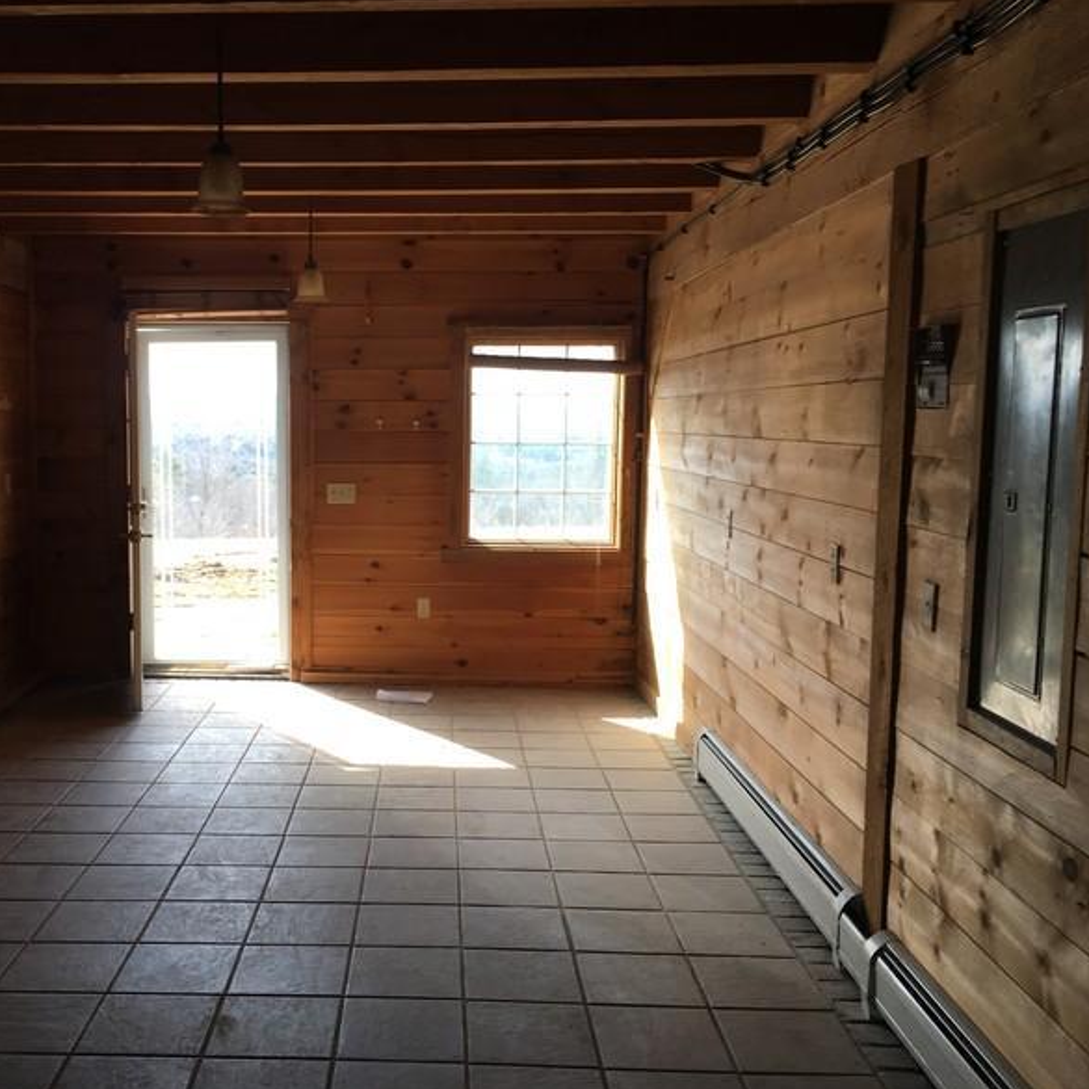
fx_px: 1246
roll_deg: +0.8
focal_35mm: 35
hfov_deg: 46.6
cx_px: 379
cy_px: 541
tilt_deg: -5.2
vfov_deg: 47.2
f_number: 2.2
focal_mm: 4.15
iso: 25
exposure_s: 1/120
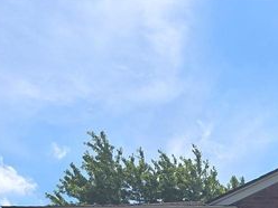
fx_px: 763
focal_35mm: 95
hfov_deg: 19.1
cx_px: 363
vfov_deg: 13.3
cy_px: 422
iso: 12
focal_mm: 6.3
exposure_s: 1/1258
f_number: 1.7
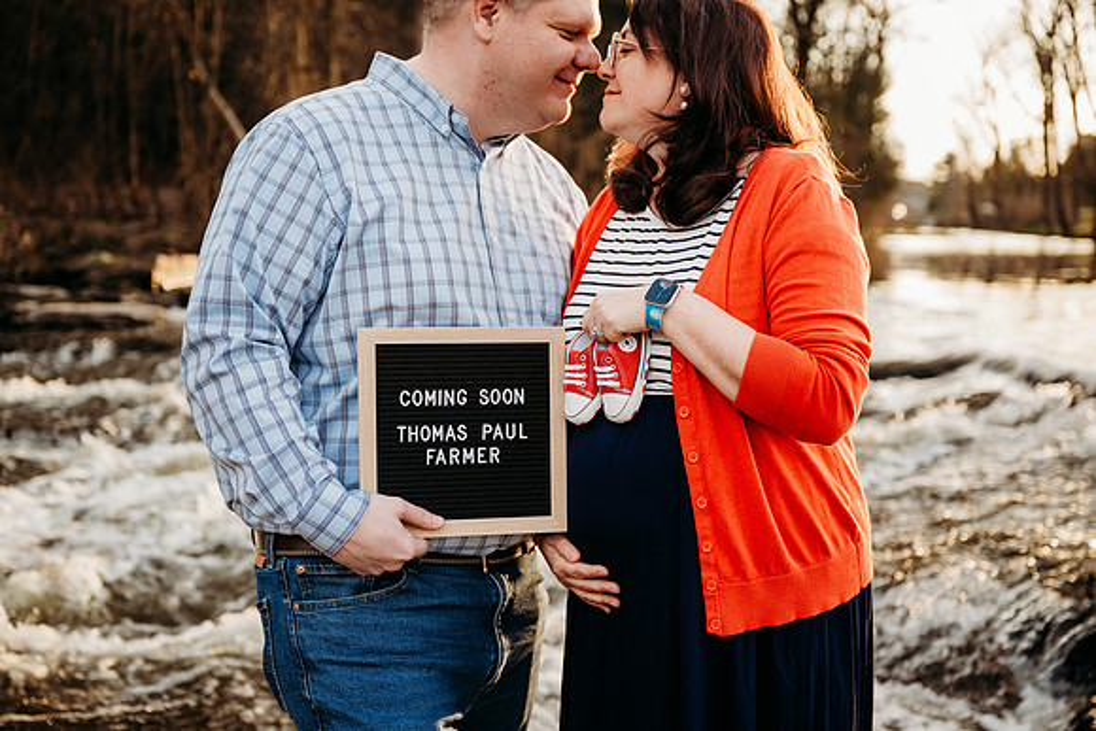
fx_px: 1340
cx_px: 548
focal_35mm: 44
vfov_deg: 30.5
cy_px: 366
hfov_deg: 44.5
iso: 125
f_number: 3.2
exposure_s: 1/200
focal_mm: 44
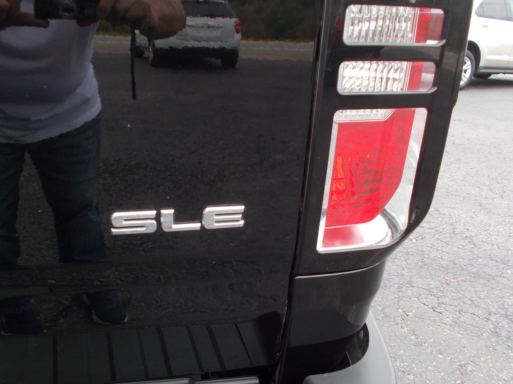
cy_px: 230
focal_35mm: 38
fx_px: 563
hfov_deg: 48.8
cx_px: 216
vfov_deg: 37.6
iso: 80
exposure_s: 1/100
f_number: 3.2
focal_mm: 4.6
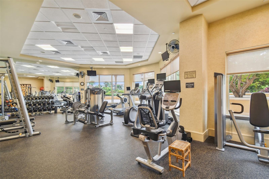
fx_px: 112
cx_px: 134
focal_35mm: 15
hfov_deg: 100.4
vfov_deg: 77.3
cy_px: 90
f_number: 7.1
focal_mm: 10
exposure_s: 1/2
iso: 100
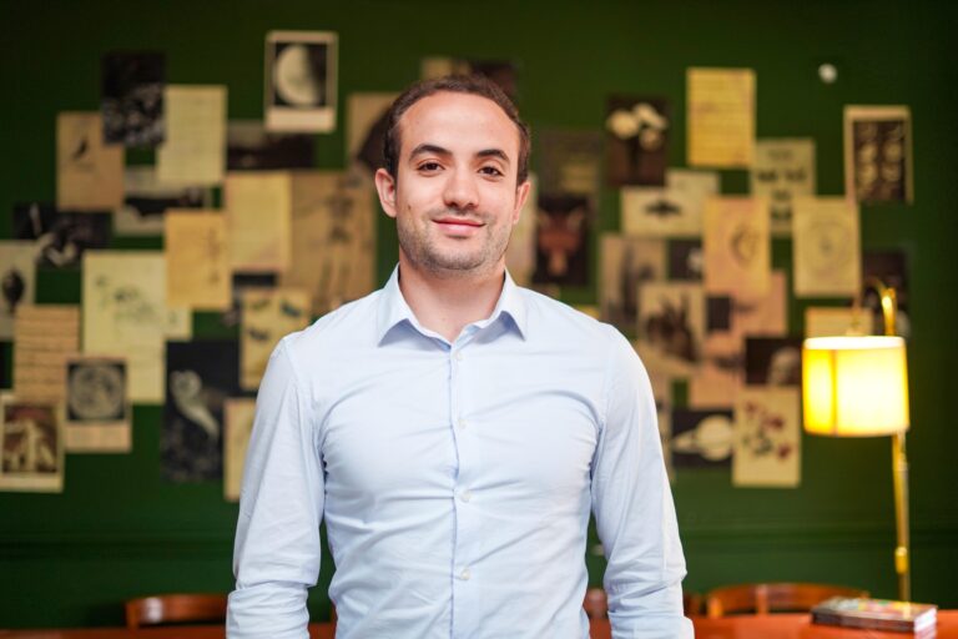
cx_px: 479
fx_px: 1330
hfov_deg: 39.6
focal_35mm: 50
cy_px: 320
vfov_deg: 27.0
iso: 320
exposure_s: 1/100
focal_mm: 50
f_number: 1.8
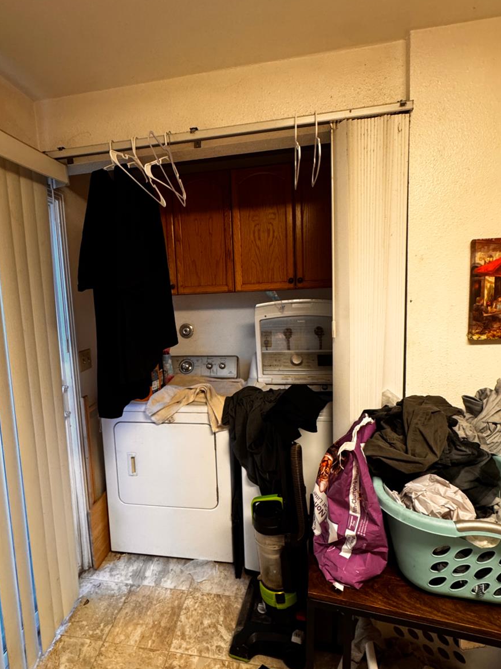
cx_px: 219
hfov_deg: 71.3
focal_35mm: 18
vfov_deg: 87.8
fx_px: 347
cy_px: 331
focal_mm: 2.22
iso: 320
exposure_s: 1/60
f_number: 2.2
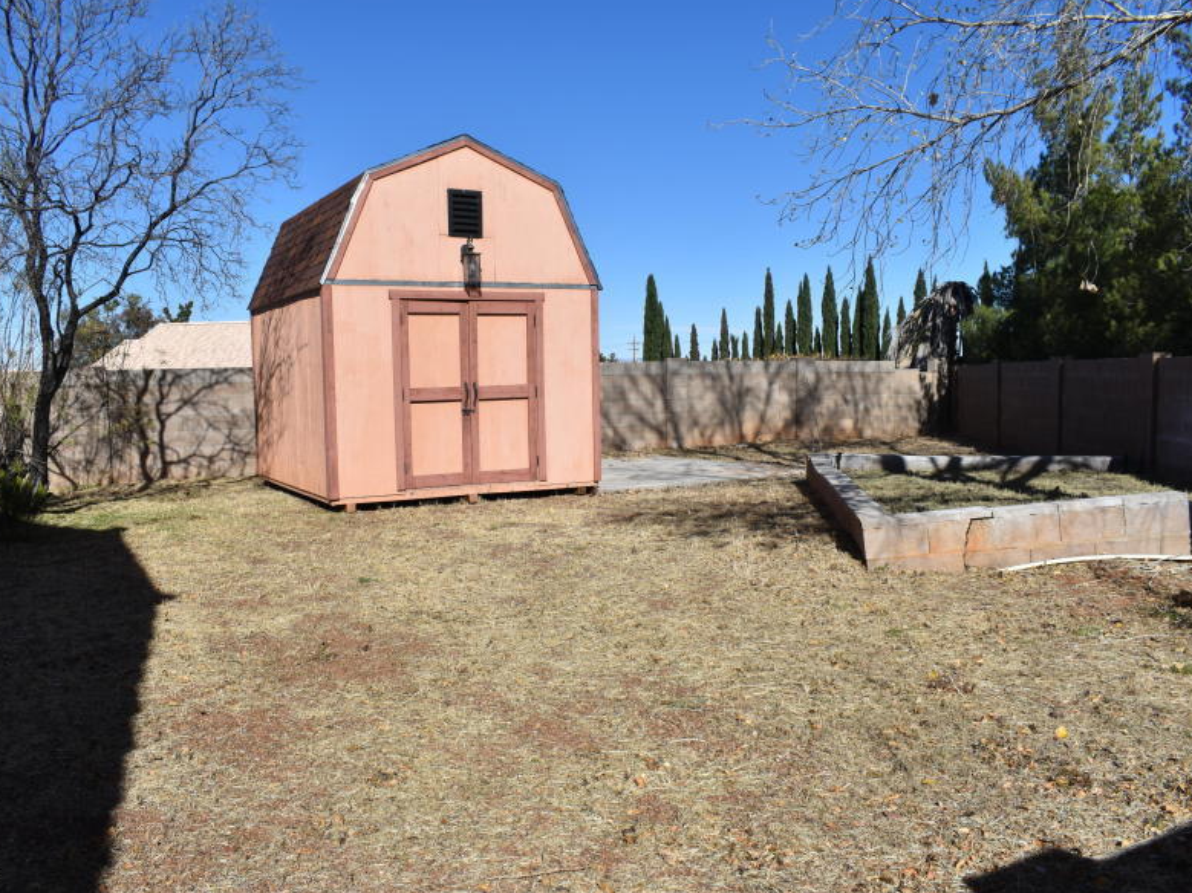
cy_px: 450
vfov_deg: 46.8
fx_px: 1033
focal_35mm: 30
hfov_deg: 59.9
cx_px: 568
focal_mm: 18
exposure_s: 1/320
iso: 100
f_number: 9
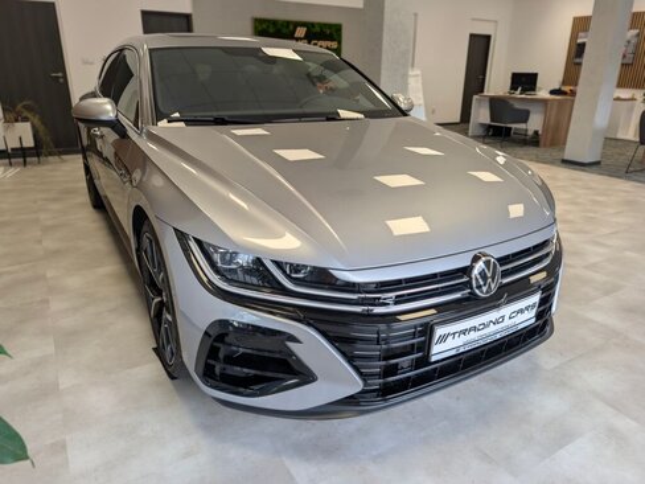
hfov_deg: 71.6
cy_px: 242
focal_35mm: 24
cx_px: 322
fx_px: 447
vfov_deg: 56.8
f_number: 1.68
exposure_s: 1/50.2
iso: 20
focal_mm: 6.9
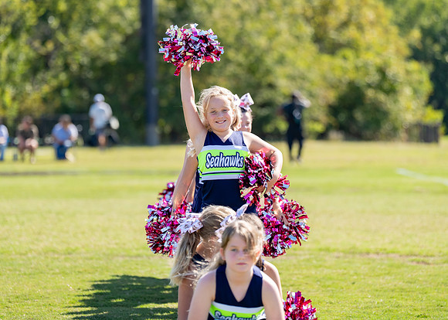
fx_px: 2265
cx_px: 214
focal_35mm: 178
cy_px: 132
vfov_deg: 8.1
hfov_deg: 11.3
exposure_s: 1/2000
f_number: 2.8
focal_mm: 144
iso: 200
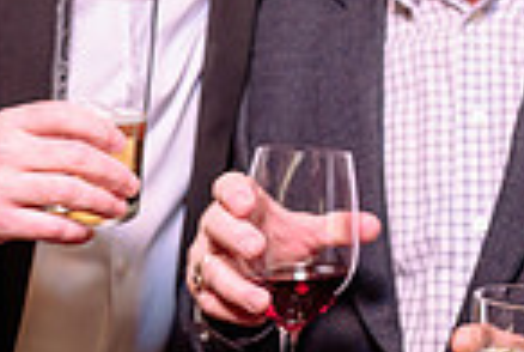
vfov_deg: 11.6
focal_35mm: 118
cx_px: 470
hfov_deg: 17.1
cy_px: 9
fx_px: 1721
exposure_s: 1/100
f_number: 3.2
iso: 800
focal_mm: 26
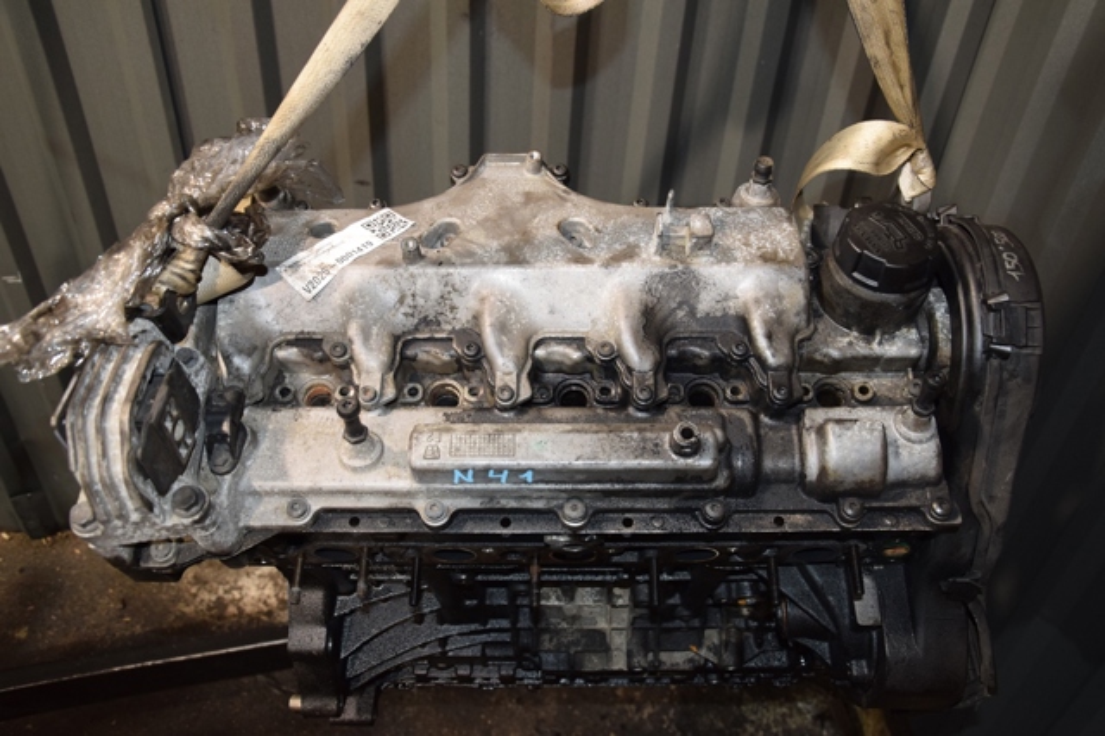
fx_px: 966
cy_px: 368
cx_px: 552
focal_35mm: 32
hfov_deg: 59.5
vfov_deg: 41.7
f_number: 5
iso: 800
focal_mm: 21
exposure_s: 1/60
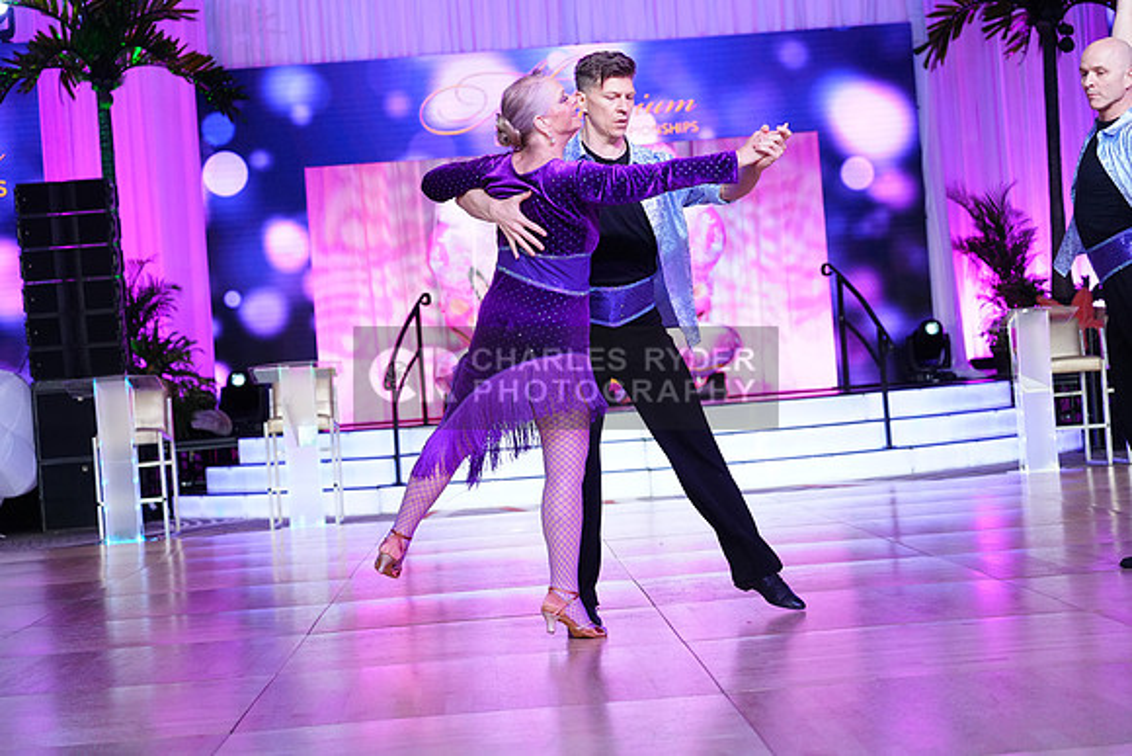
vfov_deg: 19.5
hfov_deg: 28.8
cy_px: 378
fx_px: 2202
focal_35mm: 70
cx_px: 566
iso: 2500
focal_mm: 70
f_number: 4
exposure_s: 1/400
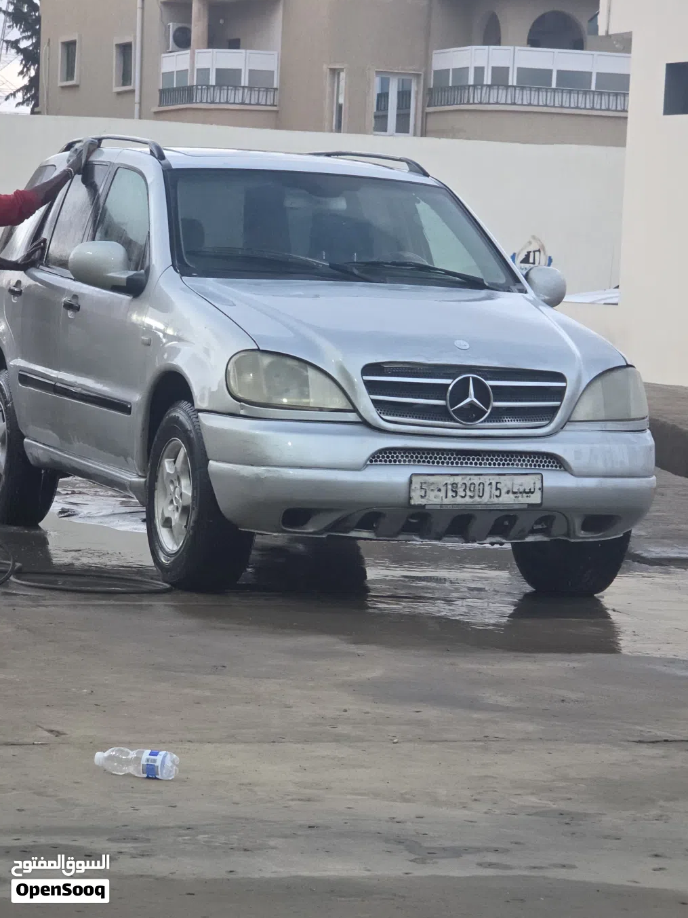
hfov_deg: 12.8
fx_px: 3074
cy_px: 456
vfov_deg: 17.0
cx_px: 342
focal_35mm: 116
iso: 400
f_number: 3.4
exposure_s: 1/100
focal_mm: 18.6
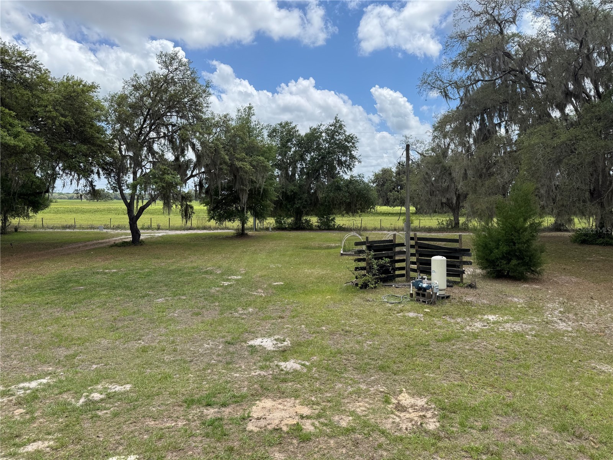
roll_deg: +0.4
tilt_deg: -4.5
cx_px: 306
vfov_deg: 56.8
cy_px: 230
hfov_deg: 71.6
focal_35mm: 24
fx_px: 425
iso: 80
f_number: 1.78
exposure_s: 1/3096
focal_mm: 6.76
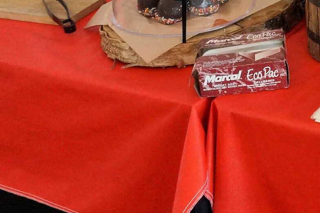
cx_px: 424
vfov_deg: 14.5
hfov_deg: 20.9
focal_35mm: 88
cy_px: -98
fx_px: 782
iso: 1250
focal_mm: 16
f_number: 4
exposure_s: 1/160
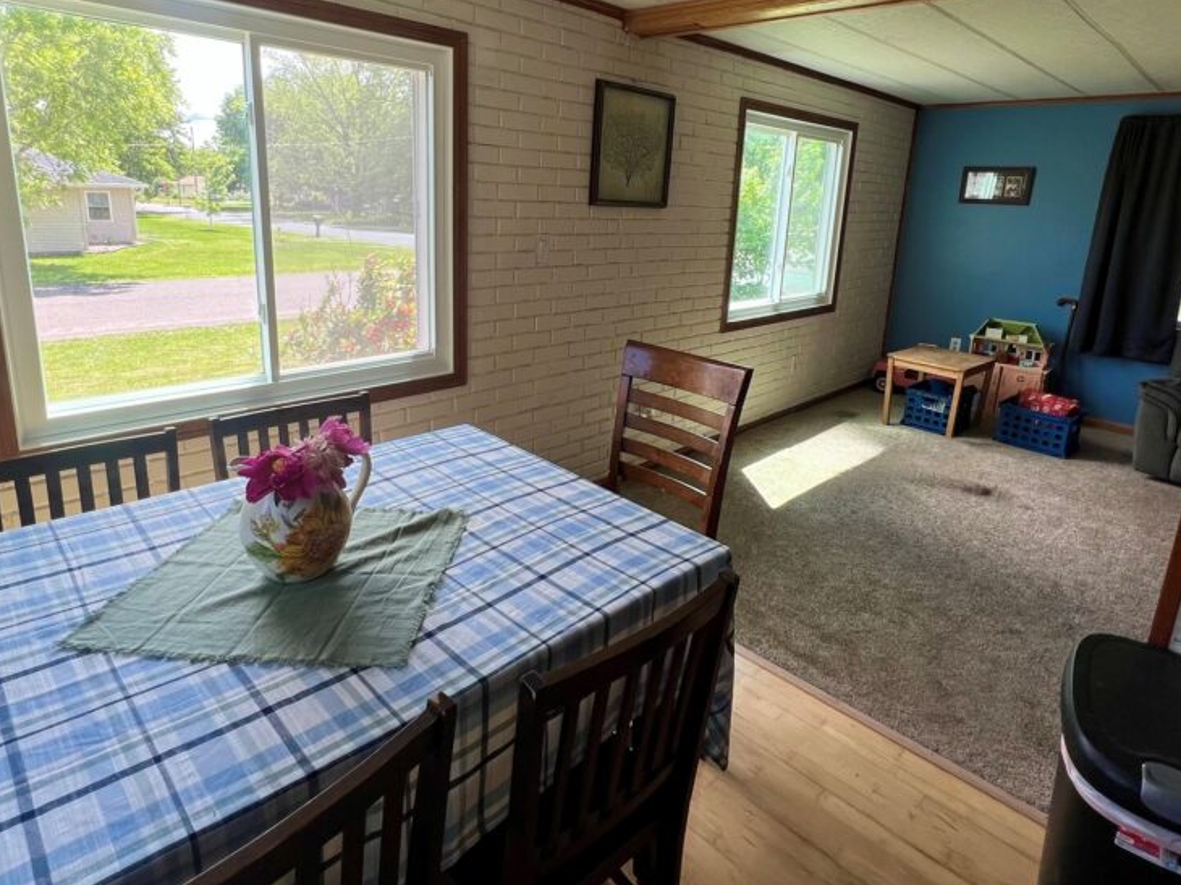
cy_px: 356
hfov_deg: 84.7
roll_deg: -3.2
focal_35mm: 19
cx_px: 585
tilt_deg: -12.0
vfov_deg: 68.0
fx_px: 648
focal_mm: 1.57
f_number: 1.8
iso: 40
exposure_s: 1/120
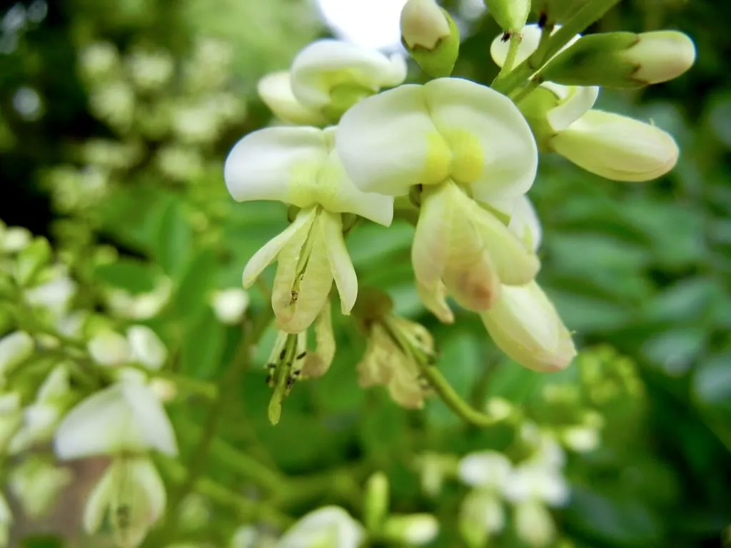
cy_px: 274
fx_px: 634
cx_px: 366
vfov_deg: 46.8
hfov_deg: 60.0
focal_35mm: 30
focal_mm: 5.4
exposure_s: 1/186
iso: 160
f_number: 3.5
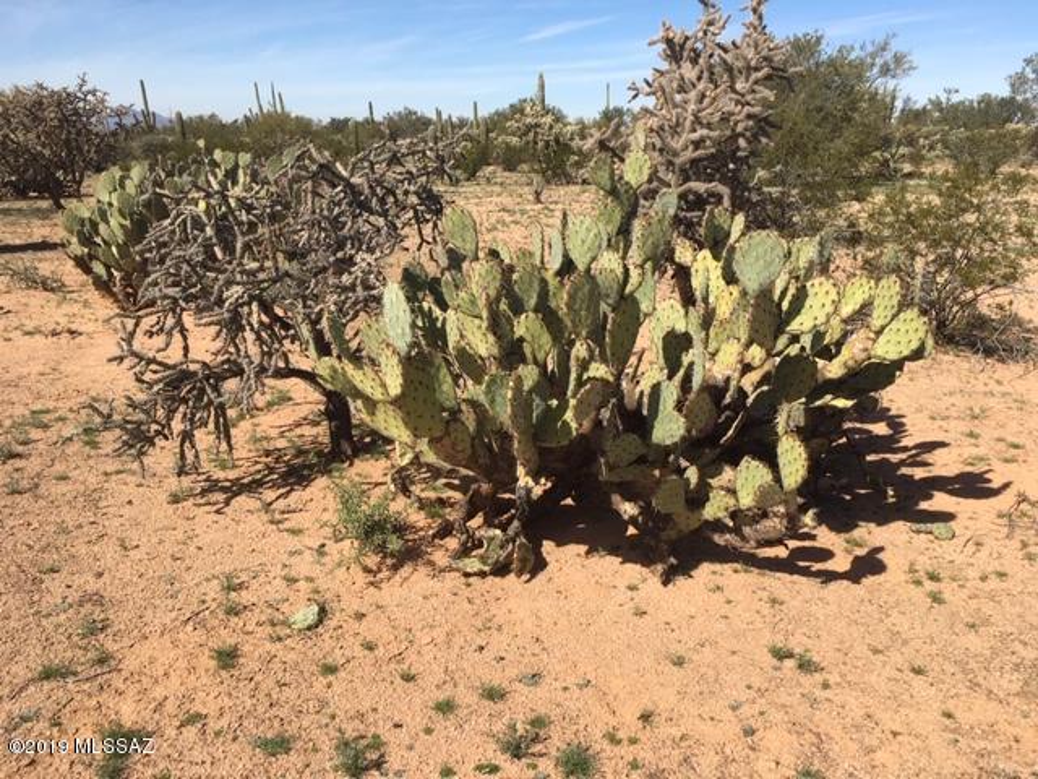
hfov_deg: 61.7
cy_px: 390
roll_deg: -1.6
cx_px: 519
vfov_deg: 48.2
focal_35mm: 29
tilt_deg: -17.8
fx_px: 870
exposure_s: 1/1603
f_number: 2.2
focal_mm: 4.15
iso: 25
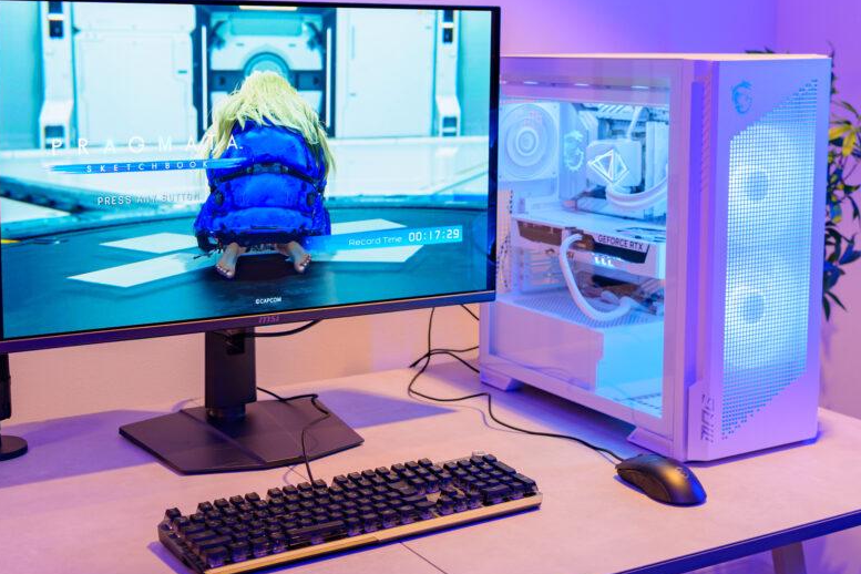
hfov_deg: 38.6
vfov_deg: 26.4
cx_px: 323
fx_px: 1220
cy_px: 202
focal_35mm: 51
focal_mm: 35
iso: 400
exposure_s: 1/60
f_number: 4
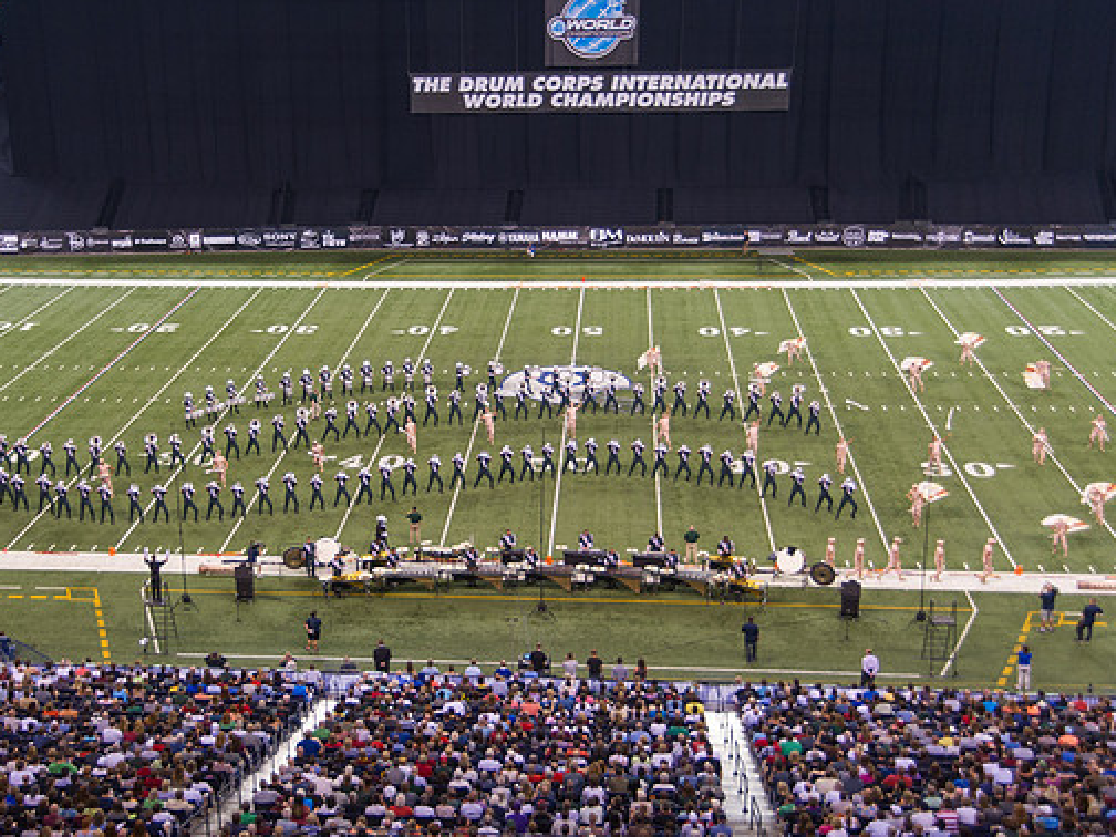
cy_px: 422
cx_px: 471
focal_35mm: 48
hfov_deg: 39.6
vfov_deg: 30.3
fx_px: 1547
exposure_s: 1/200
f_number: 4.2
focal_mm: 38
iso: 720
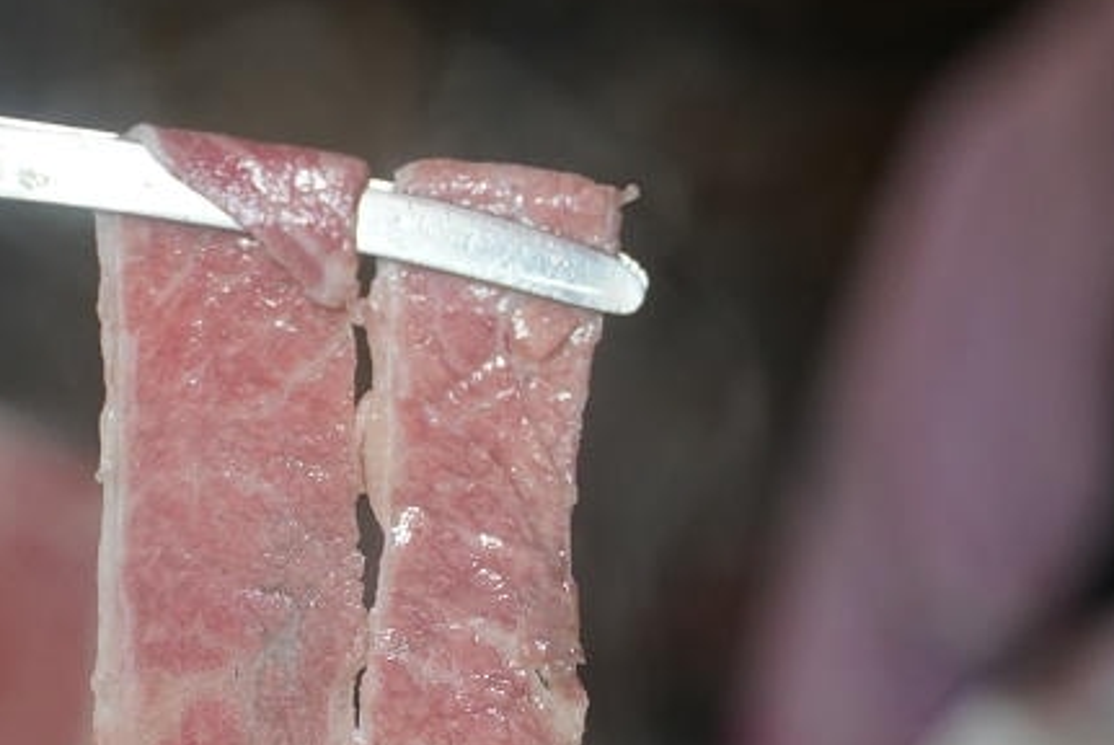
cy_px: 1022
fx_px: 5512
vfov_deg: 7.6
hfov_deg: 11.5
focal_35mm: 178
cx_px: 243
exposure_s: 1/160
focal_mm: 64
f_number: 4
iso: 1000
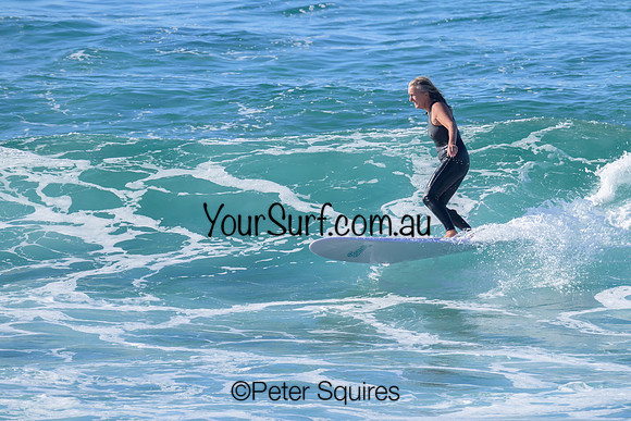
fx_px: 13092
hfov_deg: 2.8
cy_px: 197
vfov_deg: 1.8
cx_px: 395
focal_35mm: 747
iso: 640
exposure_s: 1/1250
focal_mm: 550
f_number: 11
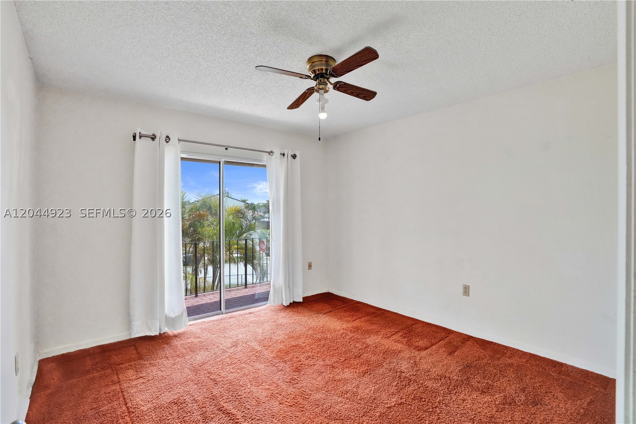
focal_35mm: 16
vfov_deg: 73.8
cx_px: 318
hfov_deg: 96.7
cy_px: 212
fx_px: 283
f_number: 8
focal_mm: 16
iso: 5000
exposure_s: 1/250
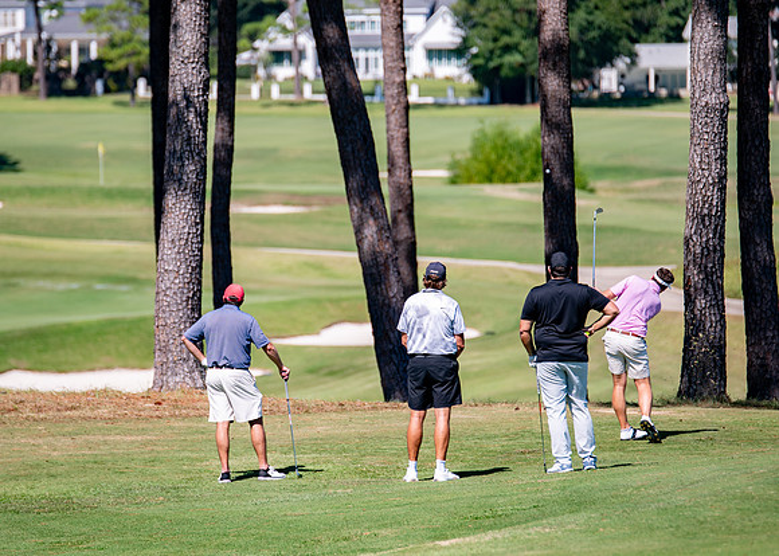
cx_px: 344
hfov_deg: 7.8
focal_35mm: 260
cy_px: 273
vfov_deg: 5.5
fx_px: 5740
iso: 100
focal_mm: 185
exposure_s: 1/1600
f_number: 2.8
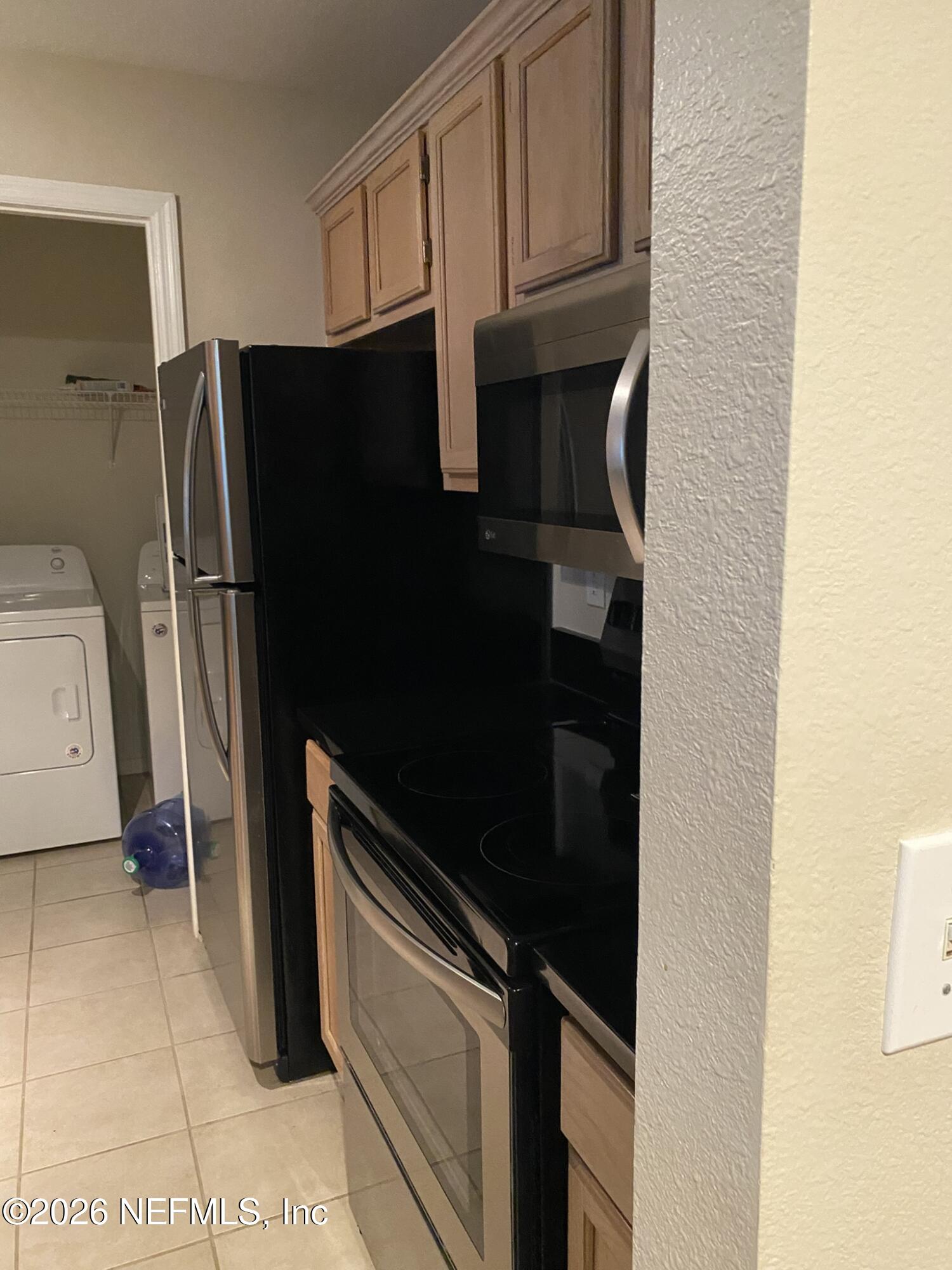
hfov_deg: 53.1
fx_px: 953
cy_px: 635
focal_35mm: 26
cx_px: 476
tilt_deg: -9.9
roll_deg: +2.2
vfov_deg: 67.3
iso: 640
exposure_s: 1/30
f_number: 1.8
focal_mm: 4.25
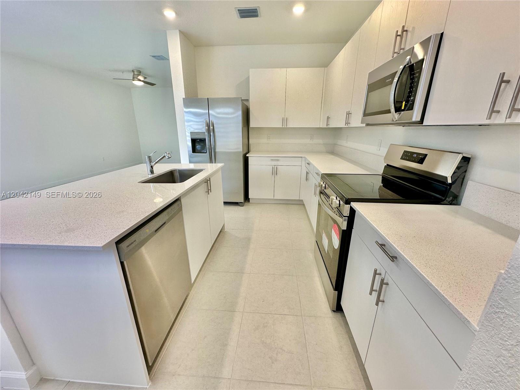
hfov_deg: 102.1
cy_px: 195
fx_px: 210
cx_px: 260
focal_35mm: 14
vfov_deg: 85.7
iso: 160
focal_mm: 2.22
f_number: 2.2
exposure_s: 1/120
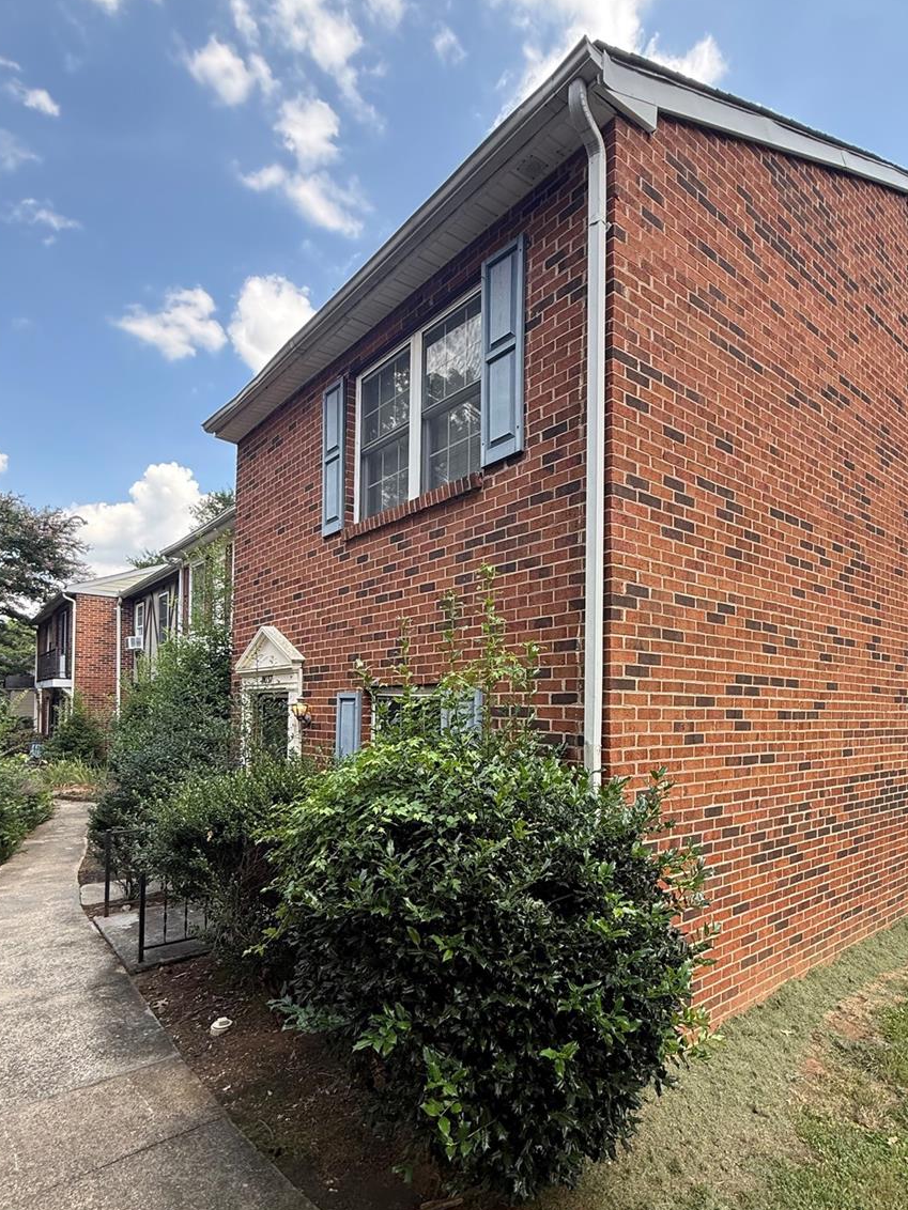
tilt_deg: +2.0
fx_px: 665
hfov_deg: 68.4
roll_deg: -0.6
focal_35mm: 19
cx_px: 515
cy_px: 694
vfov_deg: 84.1
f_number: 2.2
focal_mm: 2.22
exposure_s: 1/252
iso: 64
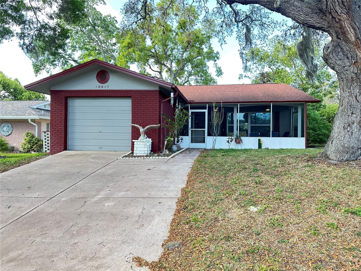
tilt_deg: +0.4
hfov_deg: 71.6
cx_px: 180
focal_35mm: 24
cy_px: 136
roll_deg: -0.5
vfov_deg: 56.8
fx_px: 250
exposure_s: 1/187
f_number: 1.78
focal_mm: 6.86
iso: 80
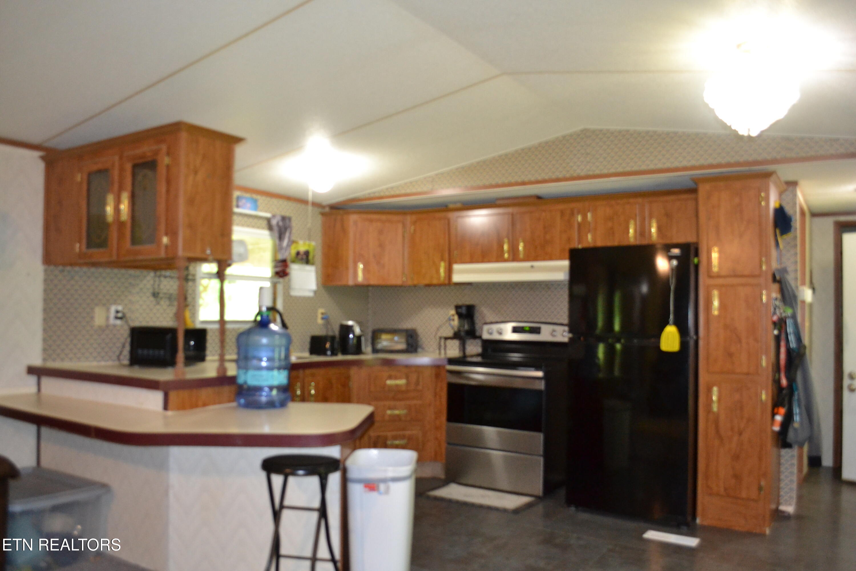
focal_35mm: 27
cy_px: 286
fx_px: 642
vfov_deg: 47.9
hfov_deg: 67.4
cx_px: 428
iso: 1800
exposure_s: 1/60
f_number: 3.5
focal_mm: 18
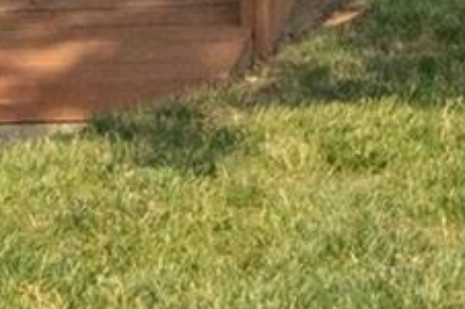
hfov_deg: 8.4
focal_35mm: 227
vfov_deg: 5.7
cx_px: 1041
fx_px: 2928
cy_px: -585
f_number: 9
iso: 400
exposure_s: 1/800
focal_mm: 16
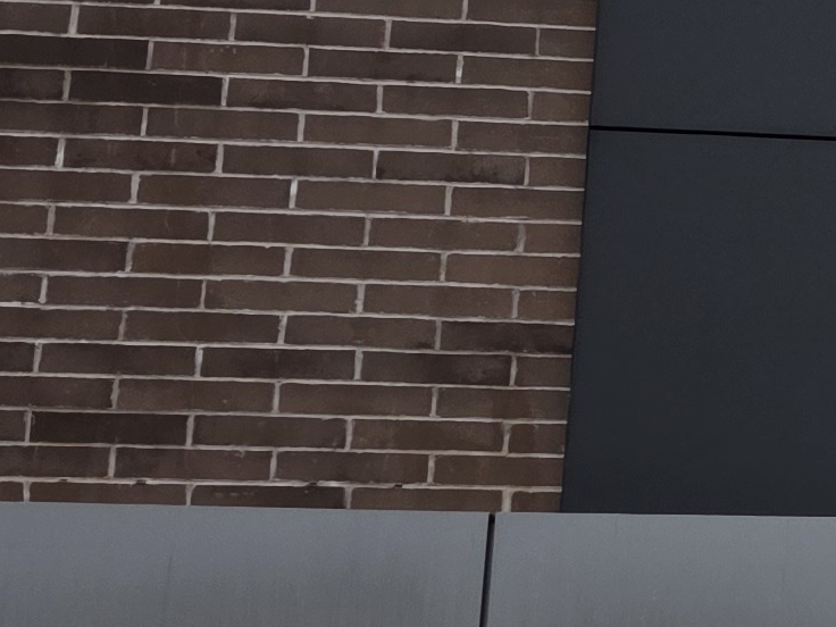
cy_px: 575
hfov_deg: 12.1
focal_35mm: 125
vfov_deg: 11.8
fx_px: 3019
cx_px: 2092
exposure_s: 1/3050
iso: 80
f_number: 1.7
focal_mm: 6.3
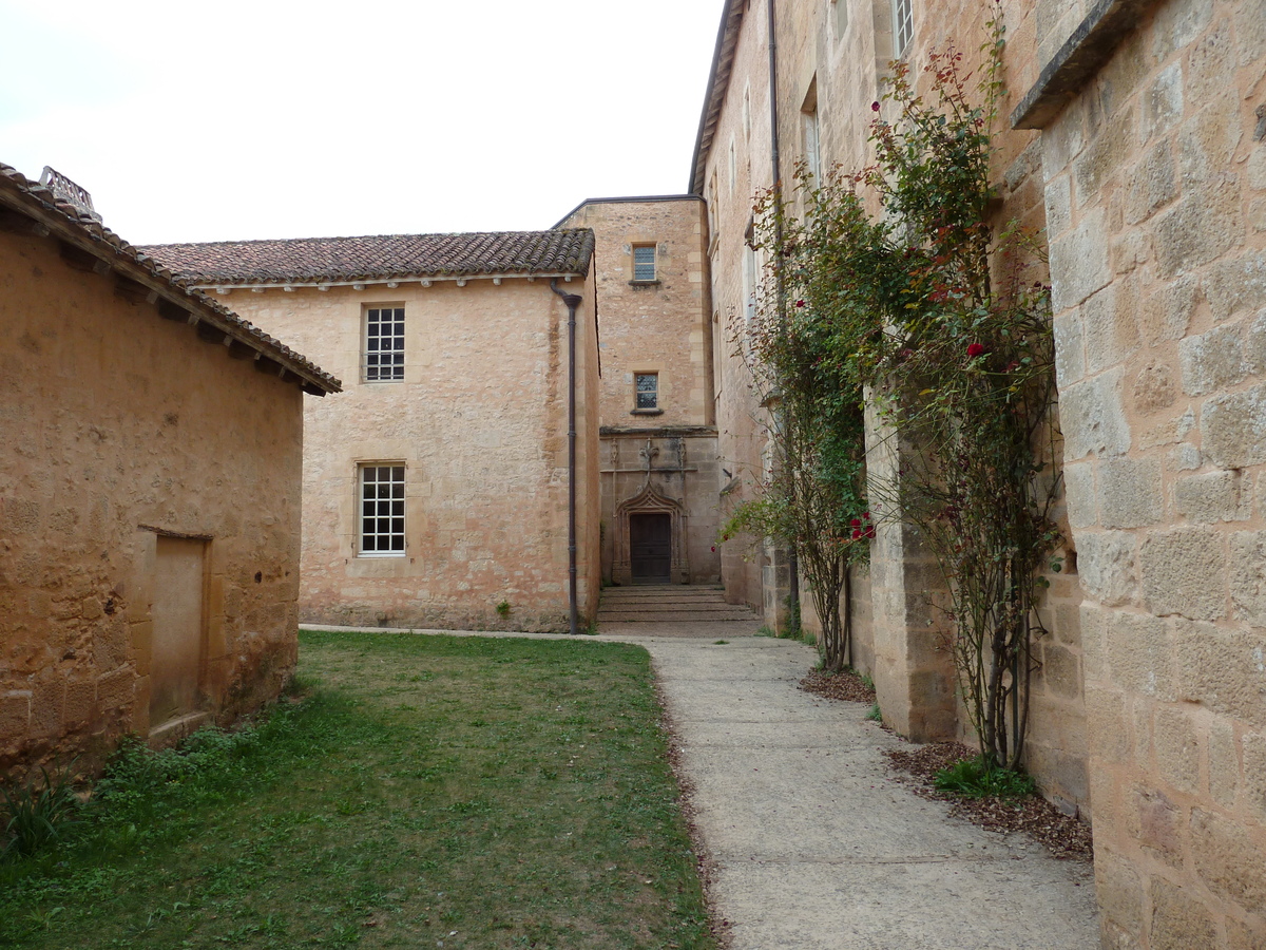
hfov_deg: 69.4
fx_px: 914
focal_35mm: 25
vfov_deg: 54.9
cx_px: 633
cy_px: 475
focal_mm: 4.1
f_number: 4
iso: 80
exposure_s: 1/100
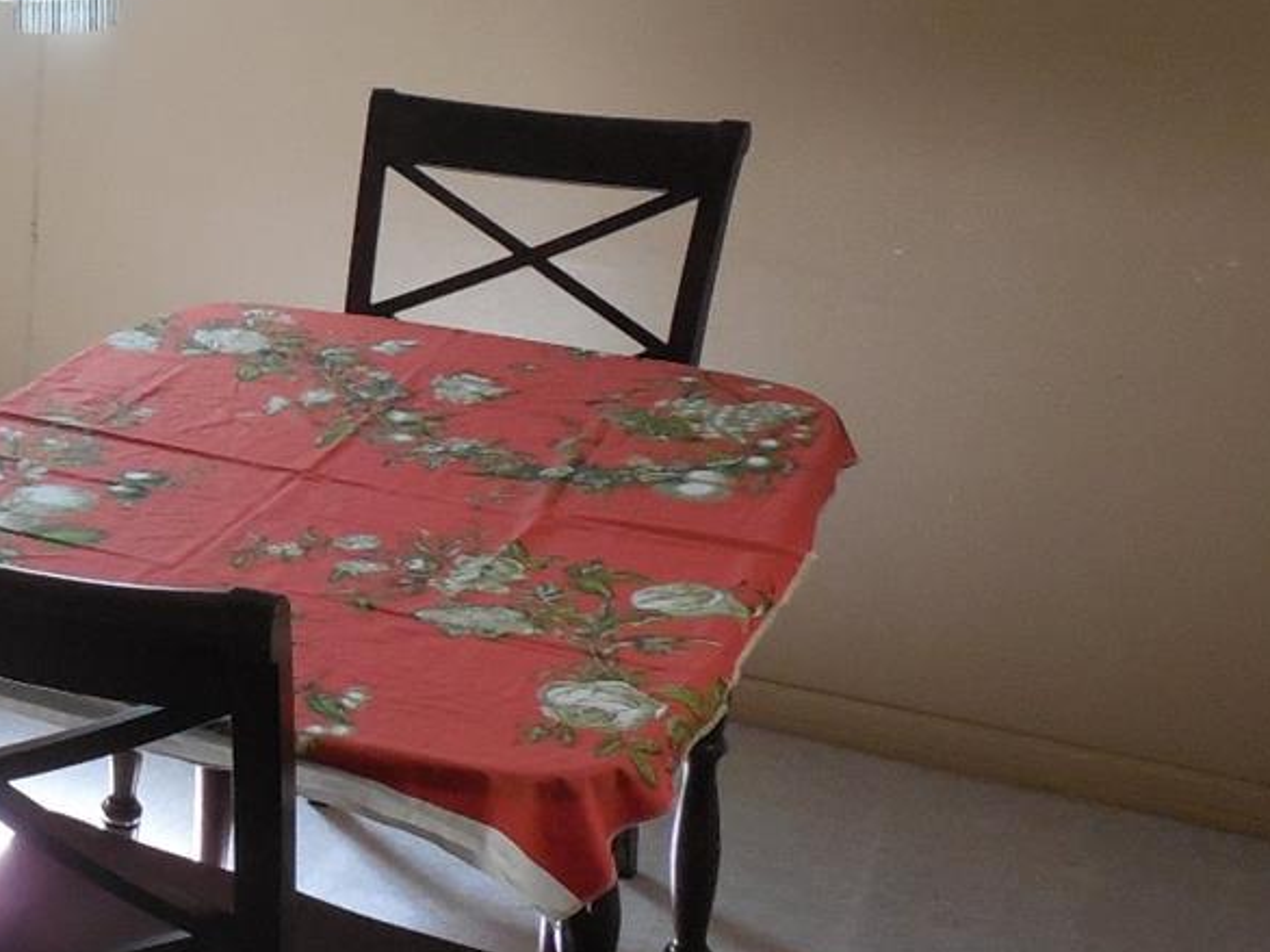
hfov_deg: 26.2
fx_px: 2347
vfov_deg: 22.9
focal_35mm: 64
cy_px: 351
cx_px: -338
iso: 400
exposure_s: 1/30
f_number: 3.3
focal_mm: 4.5
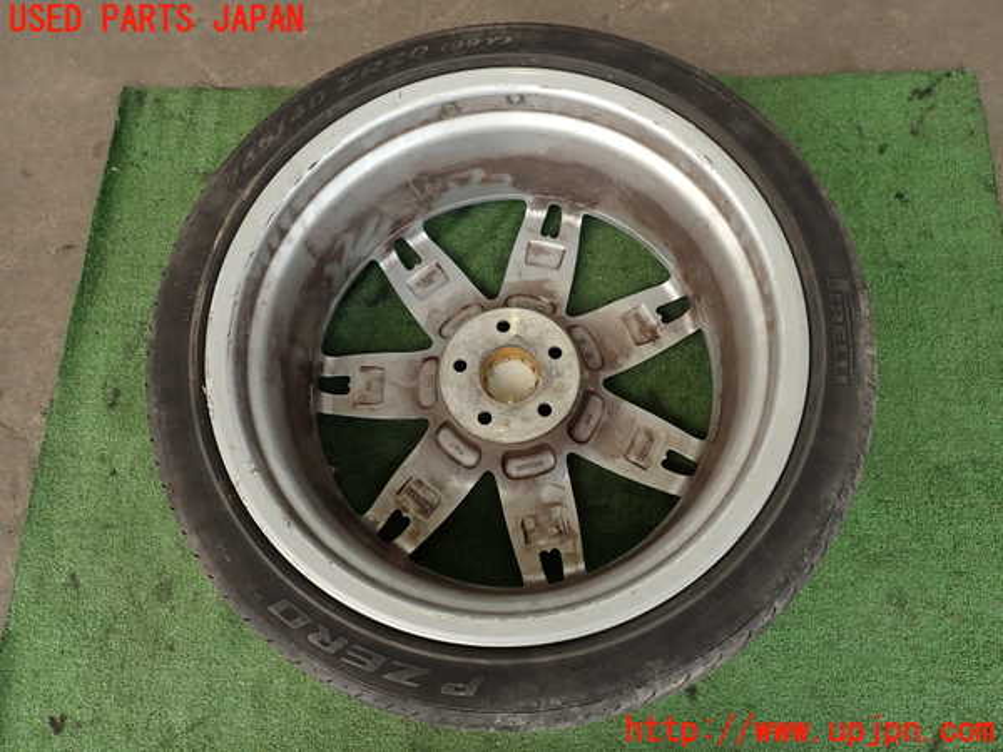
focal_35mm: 25
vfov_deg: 54.9
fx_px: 724
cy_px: 376
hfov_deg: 69.4
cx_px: 502
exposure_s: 1/160
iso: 100
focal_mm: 4.5
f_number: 2.8
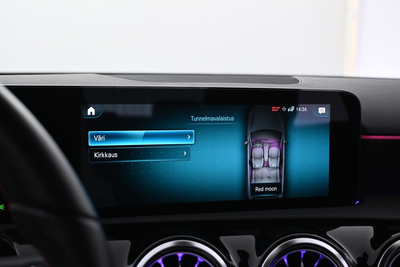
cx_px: 200
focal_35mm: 51
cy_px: 134
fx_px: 567
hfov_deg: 38.9
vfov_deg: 26.5
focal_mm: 34
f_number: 5
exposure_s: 1/30
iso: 1600
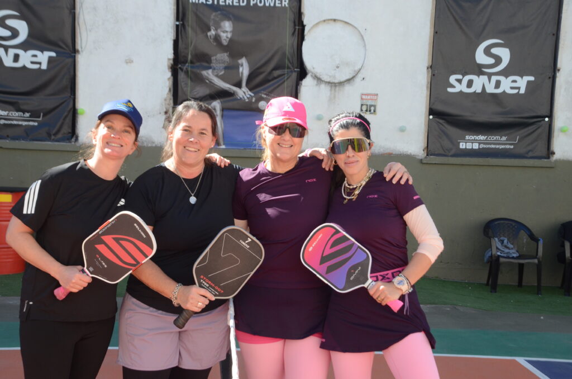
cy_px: 190
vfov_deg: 23.7
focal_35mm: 57
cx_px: 286
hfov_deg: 35.1
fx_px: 904
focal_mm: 38
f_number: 11
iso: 800
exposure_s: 1/250
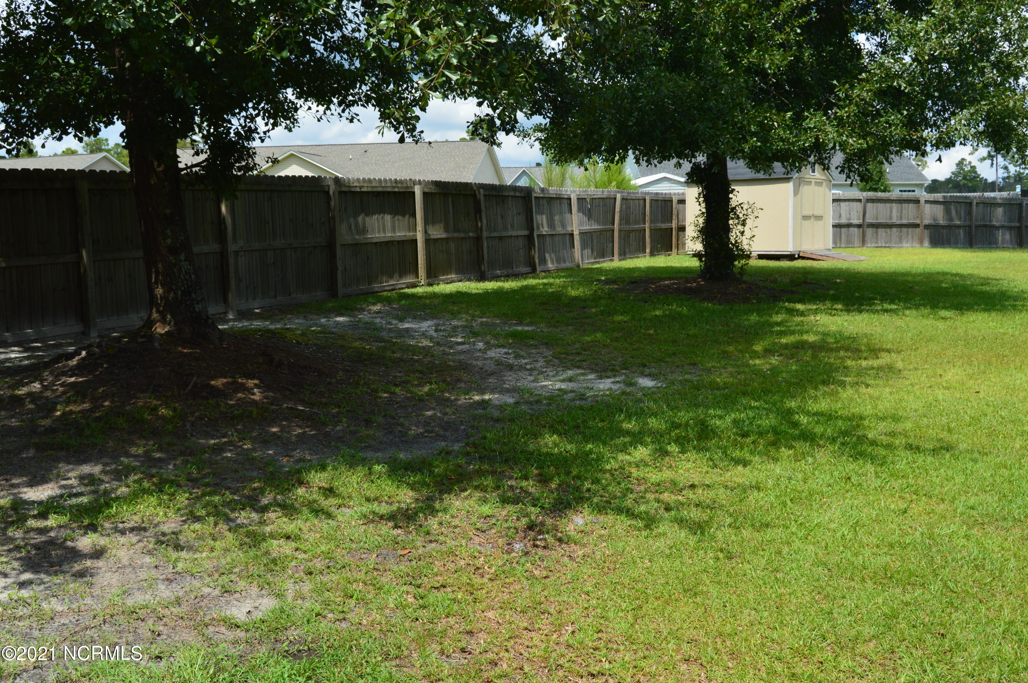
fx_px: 1027
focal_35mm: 36
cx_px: 514
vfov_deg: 36.8
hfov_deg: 53.2
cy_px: 342
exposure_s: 1/500
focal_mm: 24
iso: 400
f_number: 11
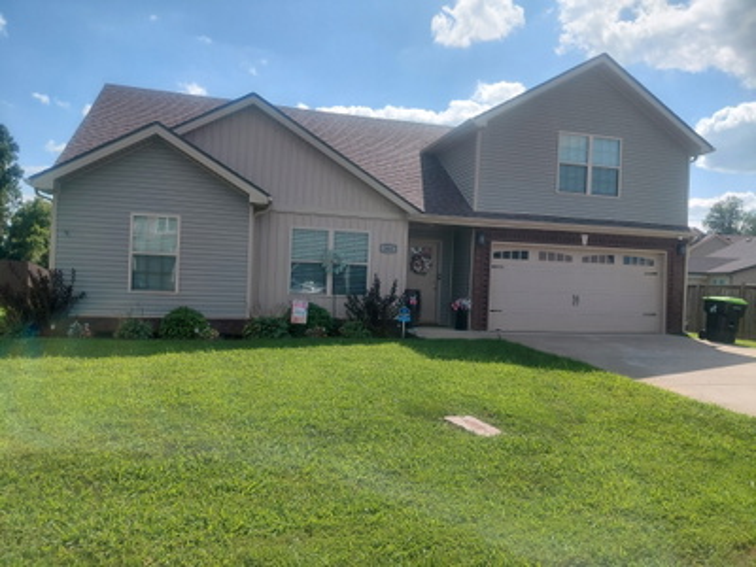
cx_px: 378
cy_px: 284
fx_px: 546
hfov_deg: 69.4
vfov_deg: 54.9
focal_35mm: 25
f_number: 1.8
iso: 50
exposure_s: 1/2326
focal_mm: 4.69
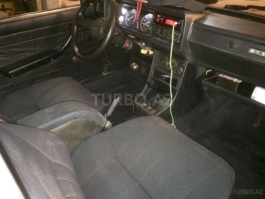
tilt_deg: -33.2
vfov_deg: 48.2
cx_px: 132
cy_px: 100
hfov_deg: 61.7
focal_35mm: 29
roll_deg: -4.5
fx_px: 222
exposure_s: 1/17
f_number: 2.2
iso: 1000
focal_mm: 4.15
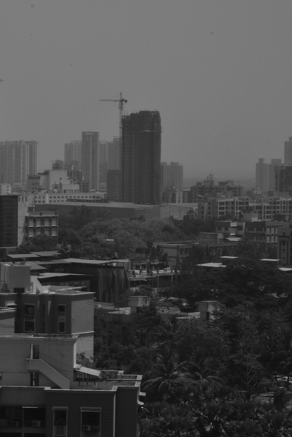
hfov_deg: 9.3
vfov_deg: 14.0
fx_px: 1785
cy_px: 218
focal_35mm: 147
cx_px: -21
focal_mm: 65
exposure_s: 15
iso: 100
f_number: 22
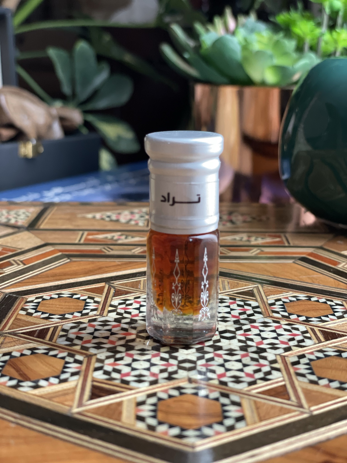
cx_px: 174
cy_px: 232
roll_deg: -1.2
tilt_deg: -13.2
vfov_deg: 36.8
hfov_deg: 28.0
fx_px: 695
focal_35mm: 52
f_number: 2
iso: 200
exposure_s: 1/40
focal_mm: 6
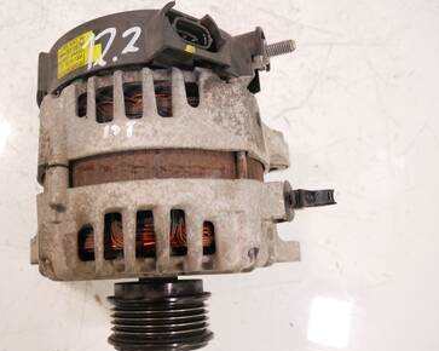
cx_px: 154
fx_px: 403
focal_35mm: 31
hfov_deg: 56.2
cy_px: 179
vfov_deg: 47.1
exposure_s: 1/60
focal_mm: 12
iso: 640
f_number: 3.5
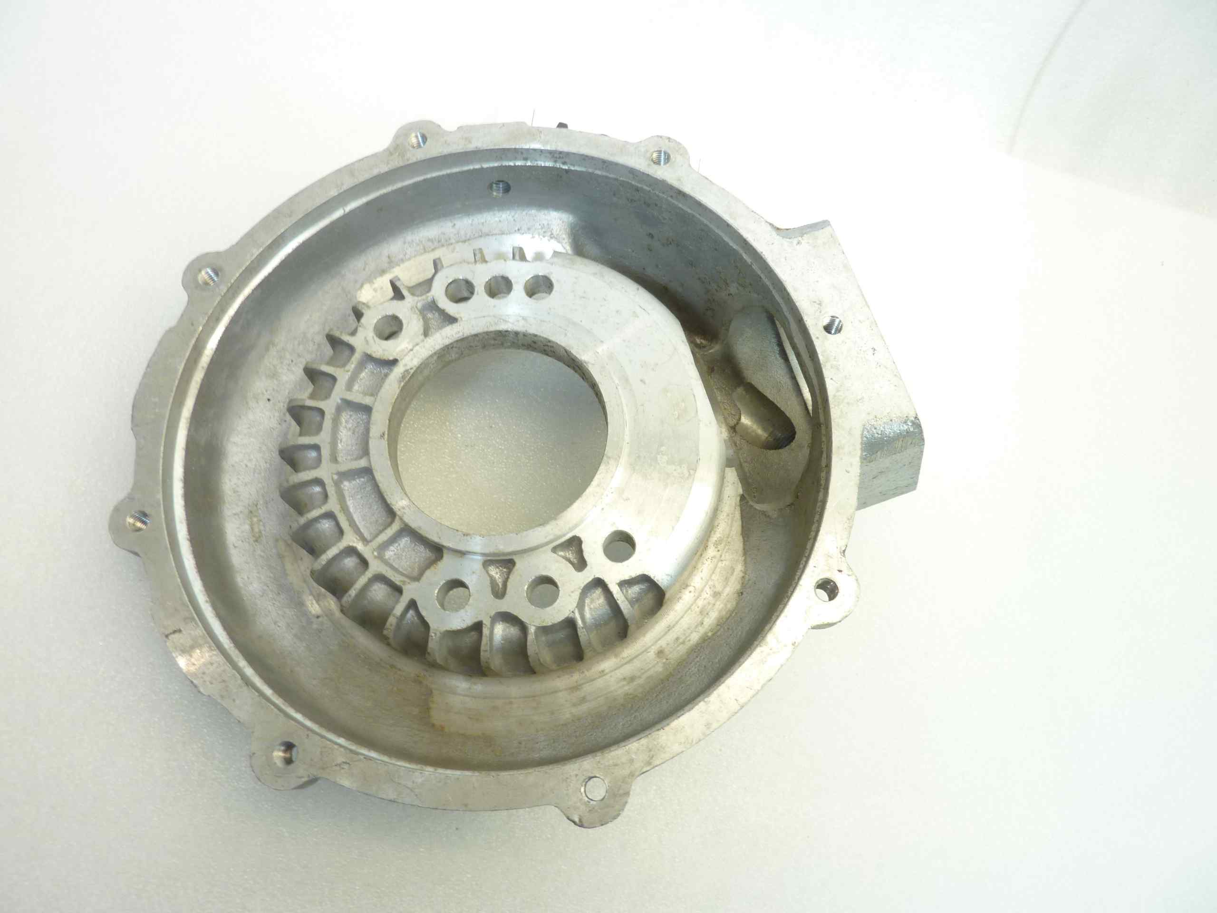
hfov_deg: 69.4
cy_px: 456
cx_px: 608
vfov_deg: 54.9
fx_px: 879
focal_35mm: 25
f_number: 3.3
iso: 80
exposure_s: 1/15
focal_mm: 4.1
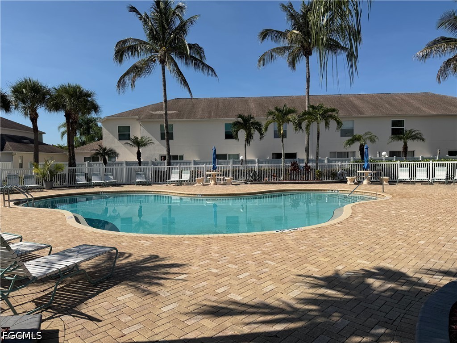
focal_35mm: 24
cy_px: 172
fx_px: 317
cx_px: 228
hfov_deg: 71.6
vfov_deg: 56.8
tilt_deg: -2.7
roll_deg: +0.9
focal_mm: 6.76
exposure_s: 1/8130
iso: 80
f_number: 1.78
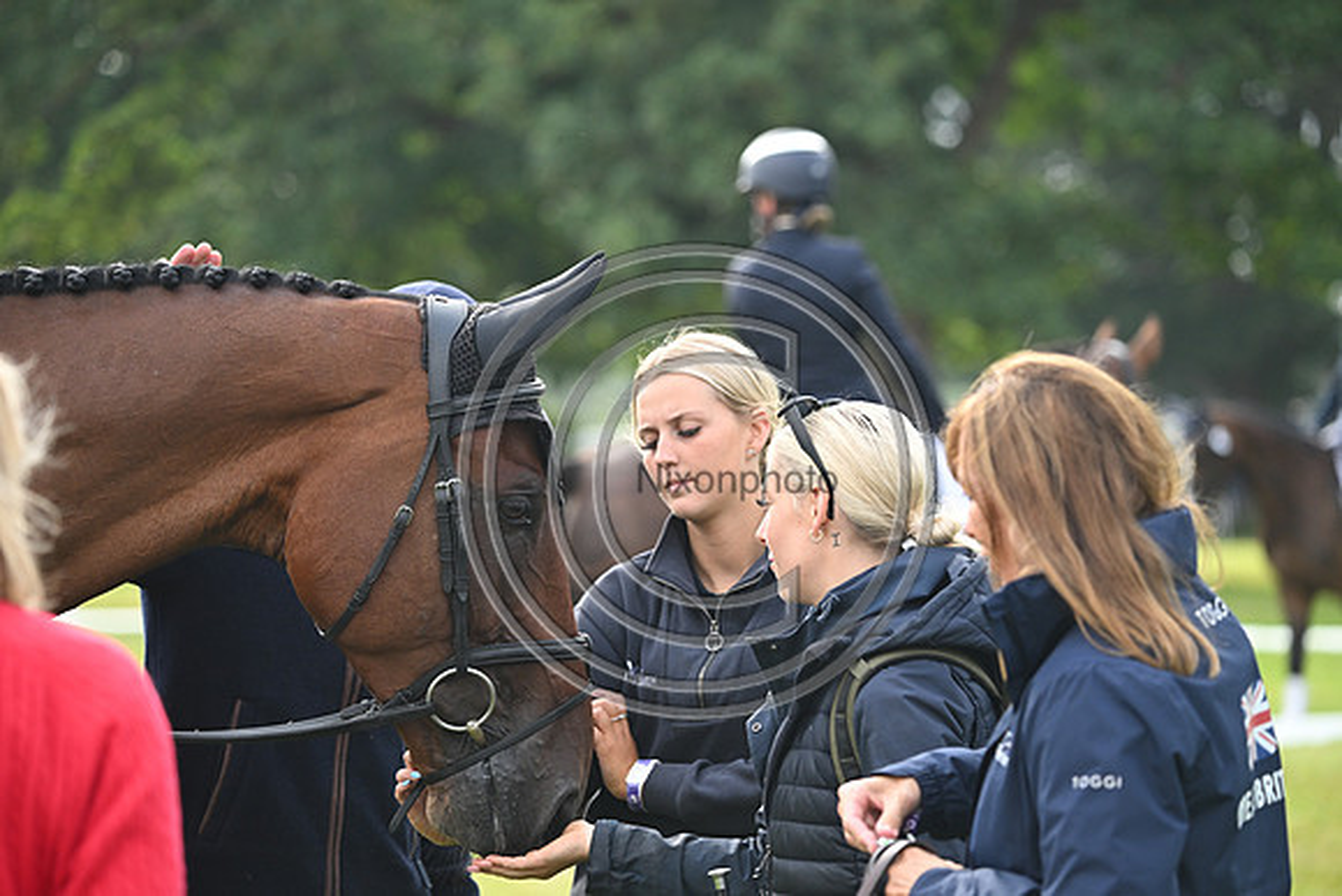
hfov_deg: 11.1
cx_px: 671
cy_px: 448
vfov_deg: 7.4
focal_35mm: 185
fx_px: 6898
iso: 1400
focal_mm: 185
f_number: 5
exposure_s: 1/1250
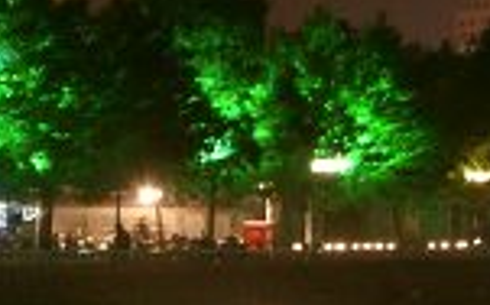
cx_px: -10
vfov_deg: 3.7
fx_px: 4749
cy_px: 112
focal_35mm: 356
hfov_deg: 5.9
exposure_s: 6
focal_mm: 50
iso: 400
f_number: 8
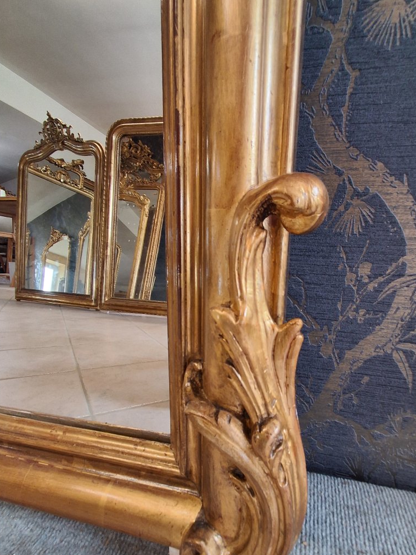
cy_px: 320
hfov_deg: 68.3
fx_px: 305
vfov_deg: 84.1
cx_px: 239
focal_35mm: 19
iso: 200
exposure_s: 1/50
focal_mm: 1.64
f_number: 2.2
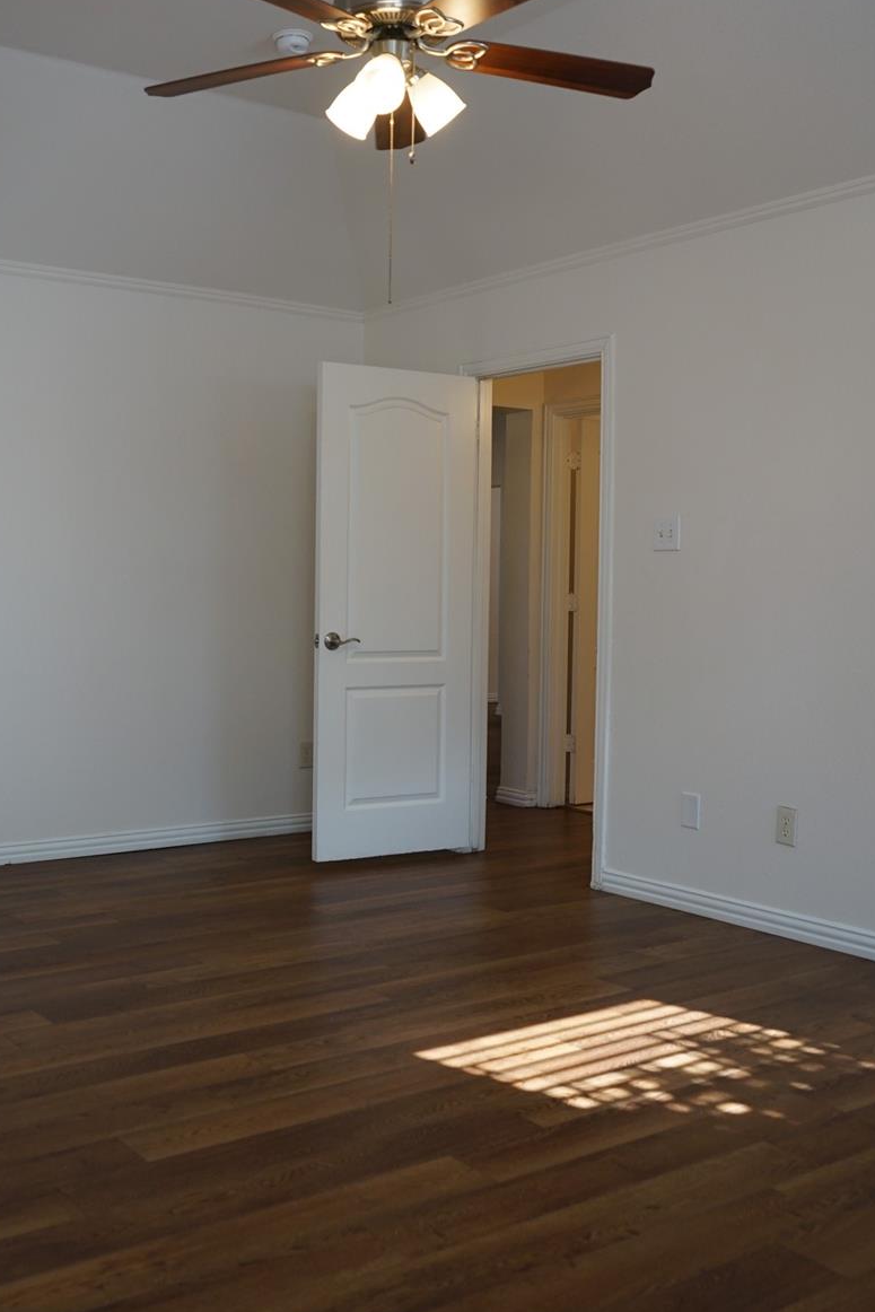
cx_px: 310
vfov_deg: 51.8
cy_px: 602
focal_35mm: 37
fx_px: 1348
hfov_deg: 35.7
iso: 500
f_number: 4
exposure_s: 1/160
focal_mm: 28
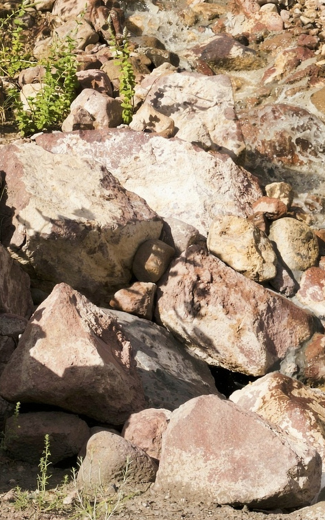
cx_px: 299
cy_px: 144
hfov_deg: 16.1
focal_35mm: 80
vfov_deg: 25.6
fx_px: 1134
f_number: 9
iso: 500
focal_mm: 34
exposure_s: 1/1250
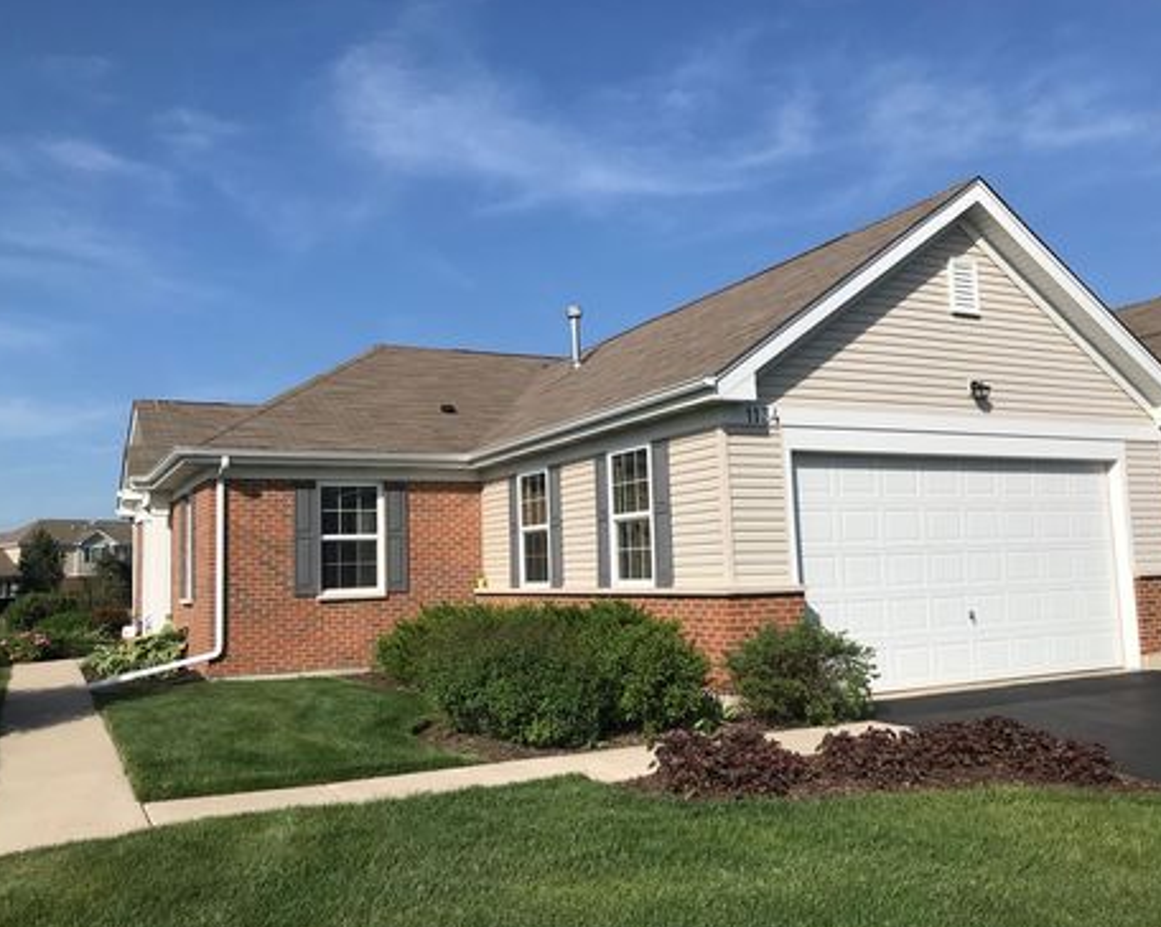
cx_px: 565
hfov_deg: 58.8
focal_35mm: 30
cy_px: 465
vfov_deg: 48.4
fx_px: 1030
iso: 20
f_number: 1.8
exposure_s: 1/4167
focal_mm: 3.99
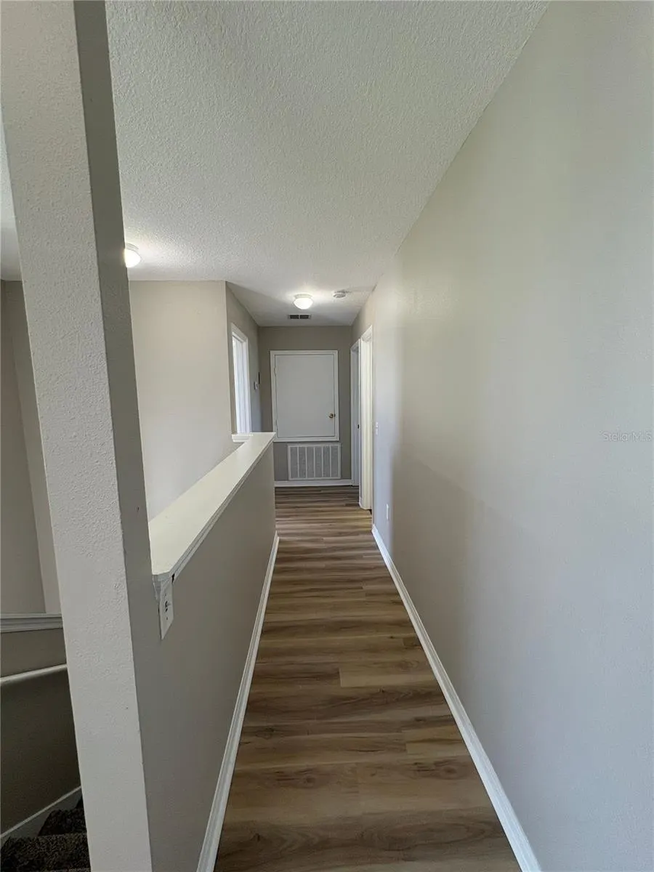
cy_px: 436
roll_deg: +0.4
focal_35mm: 14
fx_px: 353
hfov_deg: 85.7
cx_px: 327
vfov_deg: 102.1
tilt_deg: -6.5
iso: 160
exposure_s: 1/120
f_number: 2.2
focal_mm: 2.22
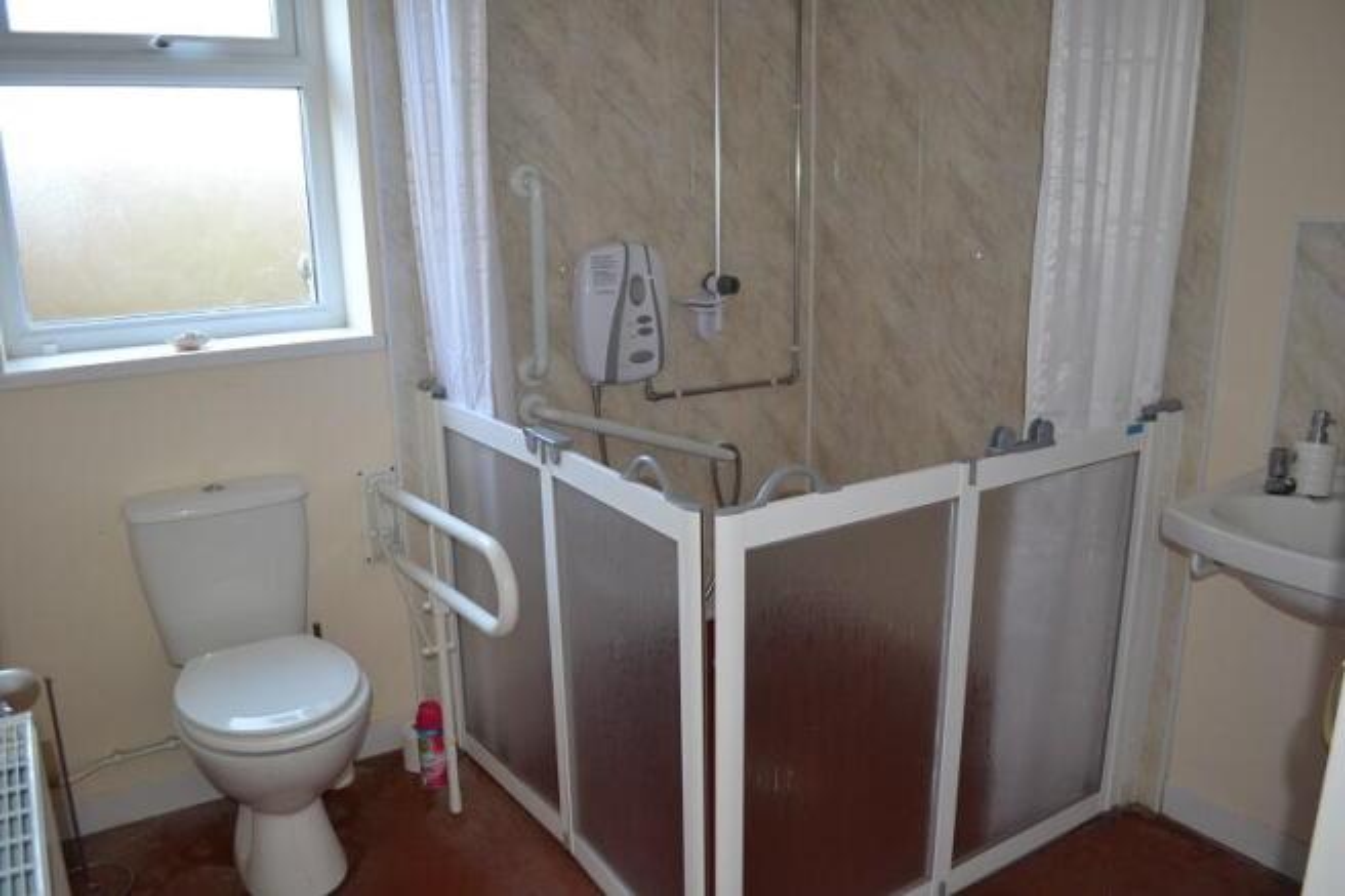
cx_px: 672
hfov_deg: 67.4
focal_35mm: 27
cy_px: 448
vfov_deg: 47.9
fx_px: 1008
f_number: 3.5
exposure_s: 1/60
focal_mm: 18
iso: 800
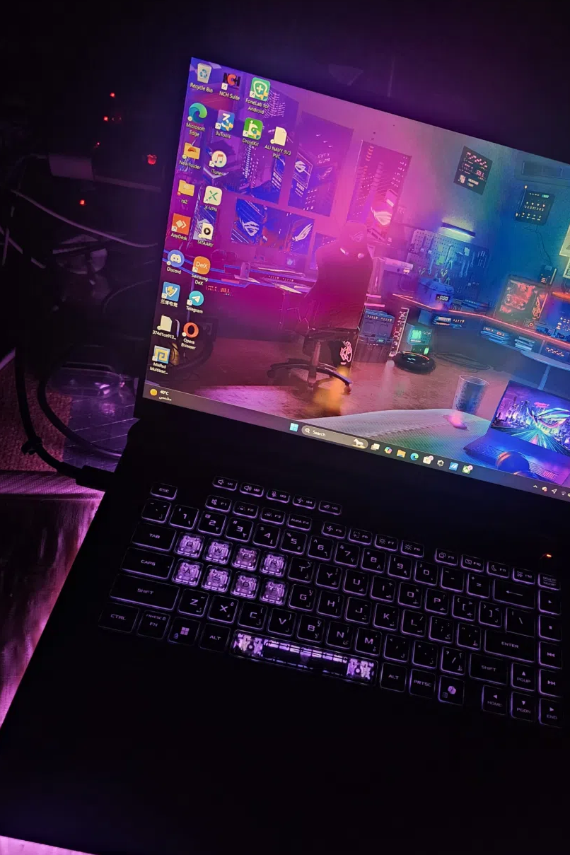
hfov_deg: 47.6
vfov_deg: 67.4
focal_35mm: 27
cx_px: 347
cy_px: 440
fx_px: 641
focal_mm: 6.3
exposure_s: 1/33.3
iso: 640
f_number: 1.7
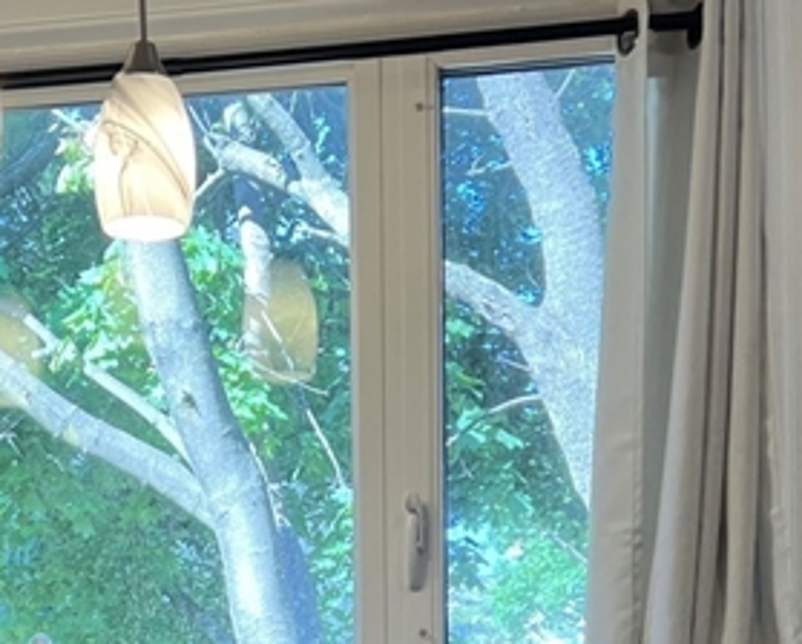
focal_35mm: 93
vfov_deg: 15.7
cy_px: 851
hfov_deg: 20.5
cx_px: 267
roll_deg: +1.2
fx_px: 2211
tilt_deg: -0.2
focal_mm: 5.7
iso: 80
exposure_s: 1/120
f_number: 1.5
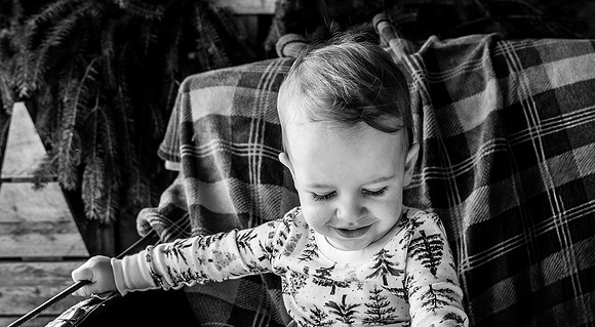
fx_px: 895
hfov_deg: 35.9
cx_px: 447
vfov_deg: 20.7
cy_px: 215
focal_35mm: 57
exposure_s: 1/250
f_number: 4
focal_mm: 30
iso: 400
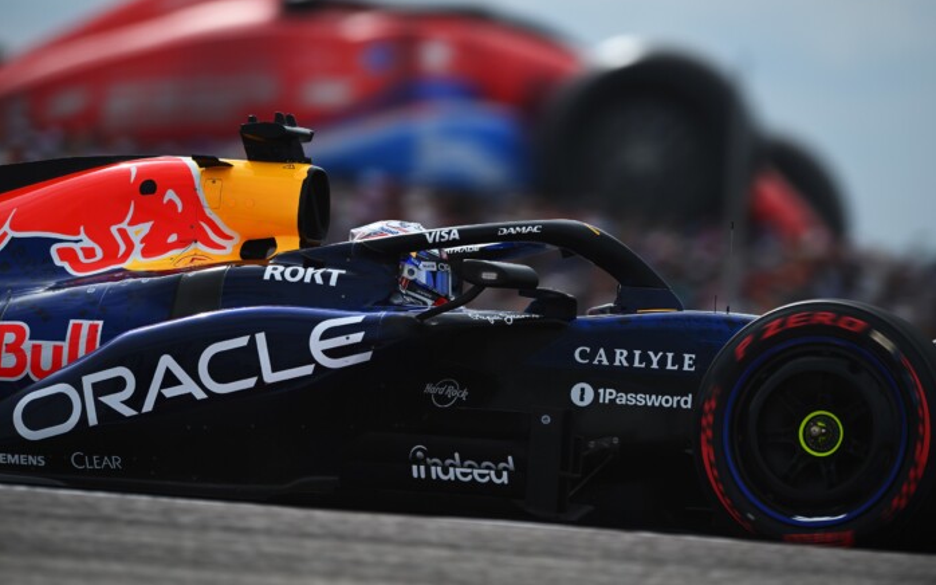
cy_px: 297
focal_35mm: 409
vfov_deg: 3.2
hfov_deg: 5.1
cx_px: 468
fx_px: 10432
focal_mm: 400
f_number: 4
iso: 64
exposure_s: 1/1000
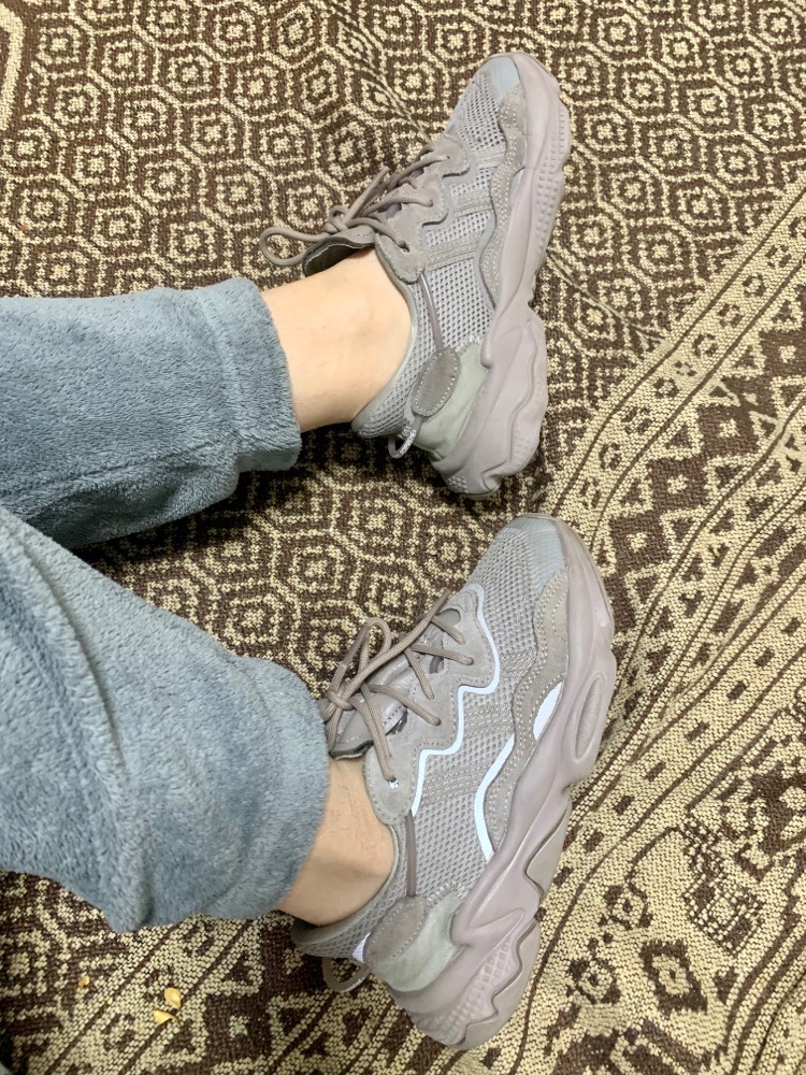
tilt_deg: -76.0
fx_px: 807
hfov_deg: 53.1
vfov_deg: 67.3
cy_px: 538
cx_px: 403
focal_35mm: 26
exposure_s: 1/37
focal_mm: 4.25
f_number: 1.8
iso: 400
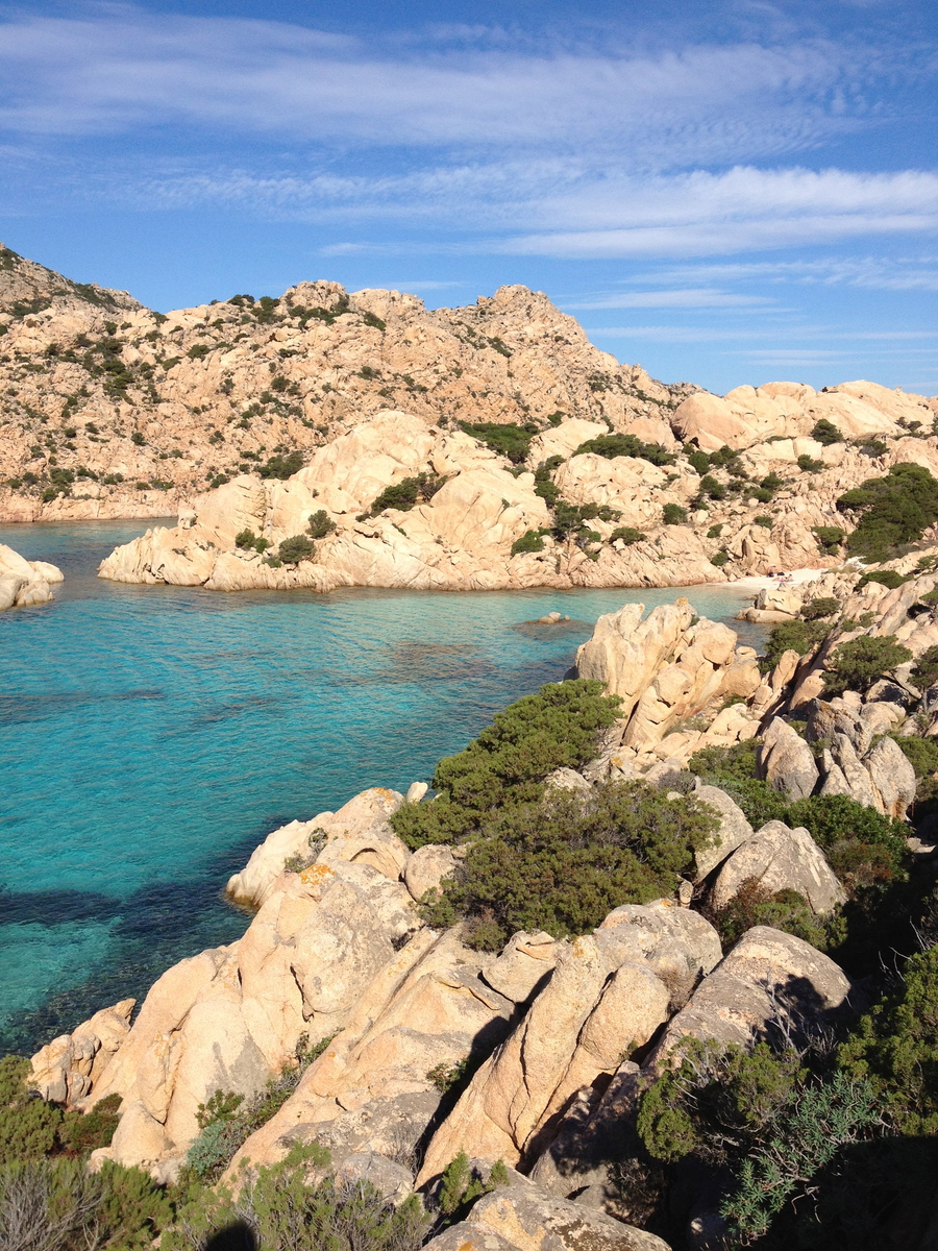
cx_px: 469
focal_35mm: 35
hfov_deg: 40.7
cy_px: 626
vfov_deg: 52.6
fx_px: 1265
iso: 64
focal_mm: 4.28
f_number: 2.4
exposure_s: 1/2208
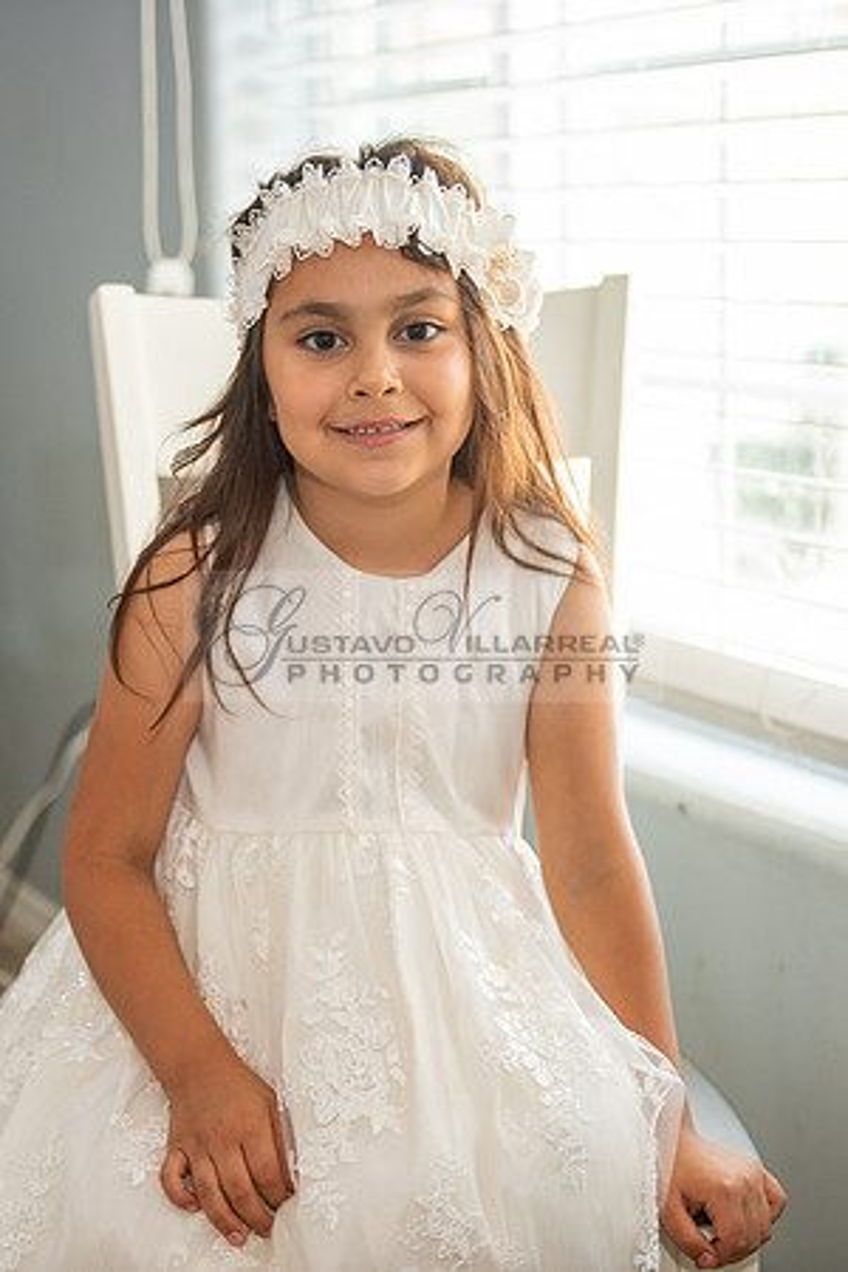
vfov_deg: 28.1
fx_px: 2542
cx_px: 365
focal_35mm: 72
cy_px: 636
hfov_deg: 18.9
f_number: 2.8
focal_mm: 48
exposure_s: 1/125
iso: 320
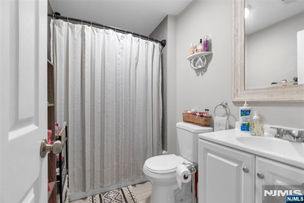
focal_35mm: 15
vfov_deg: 77.3
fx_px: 127
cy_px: 102
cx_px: 152
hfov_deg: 100.4
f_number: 7.1
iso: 250
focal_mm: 10
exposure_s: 1/6
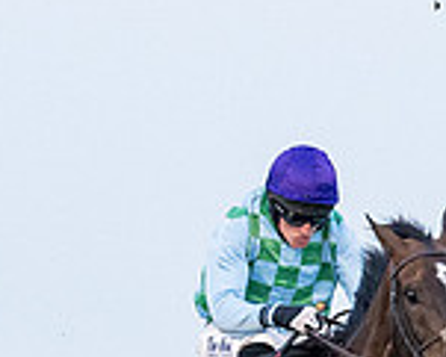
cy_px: 478
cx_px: 422
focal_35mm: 575
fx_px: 7595
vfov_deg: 2.7
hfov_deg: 3.4
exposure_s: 1/2500
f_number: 4
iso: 1250
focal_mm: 70
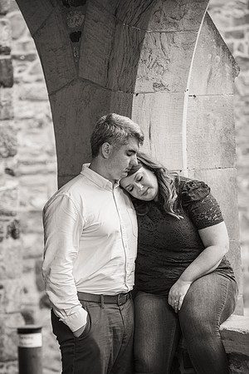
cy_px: 187
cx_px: 124
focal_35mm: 155
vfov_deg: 13.2
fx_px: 1608
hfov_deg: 8.9
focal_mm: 155
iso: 1250
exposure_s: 1/80
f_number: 3.5
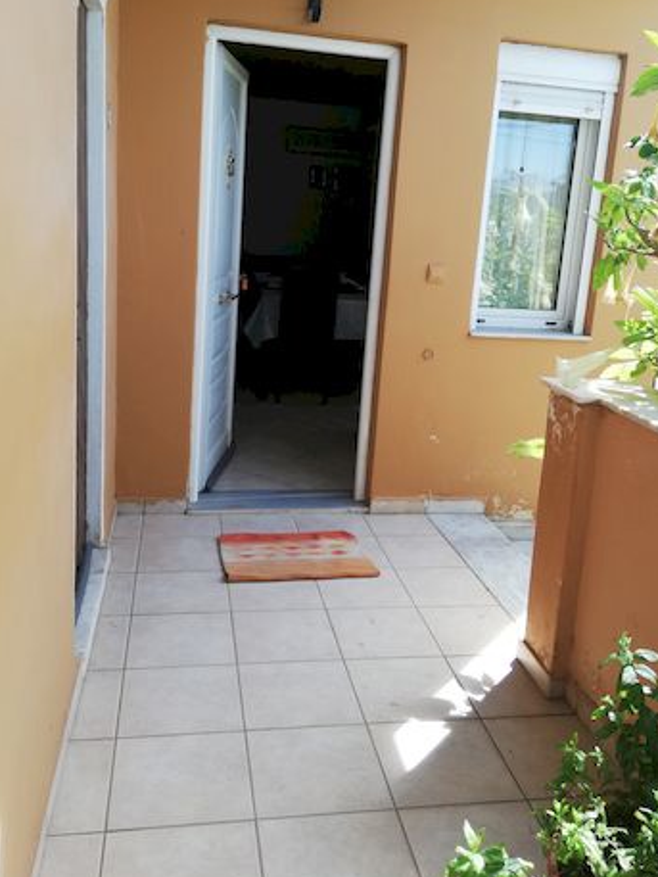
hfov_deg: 41.8
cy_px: 351
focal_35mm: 34
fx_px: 861
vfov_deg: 53.6
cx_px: 347
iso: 50
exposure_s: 1/155
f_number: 2.2
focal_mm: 3.81
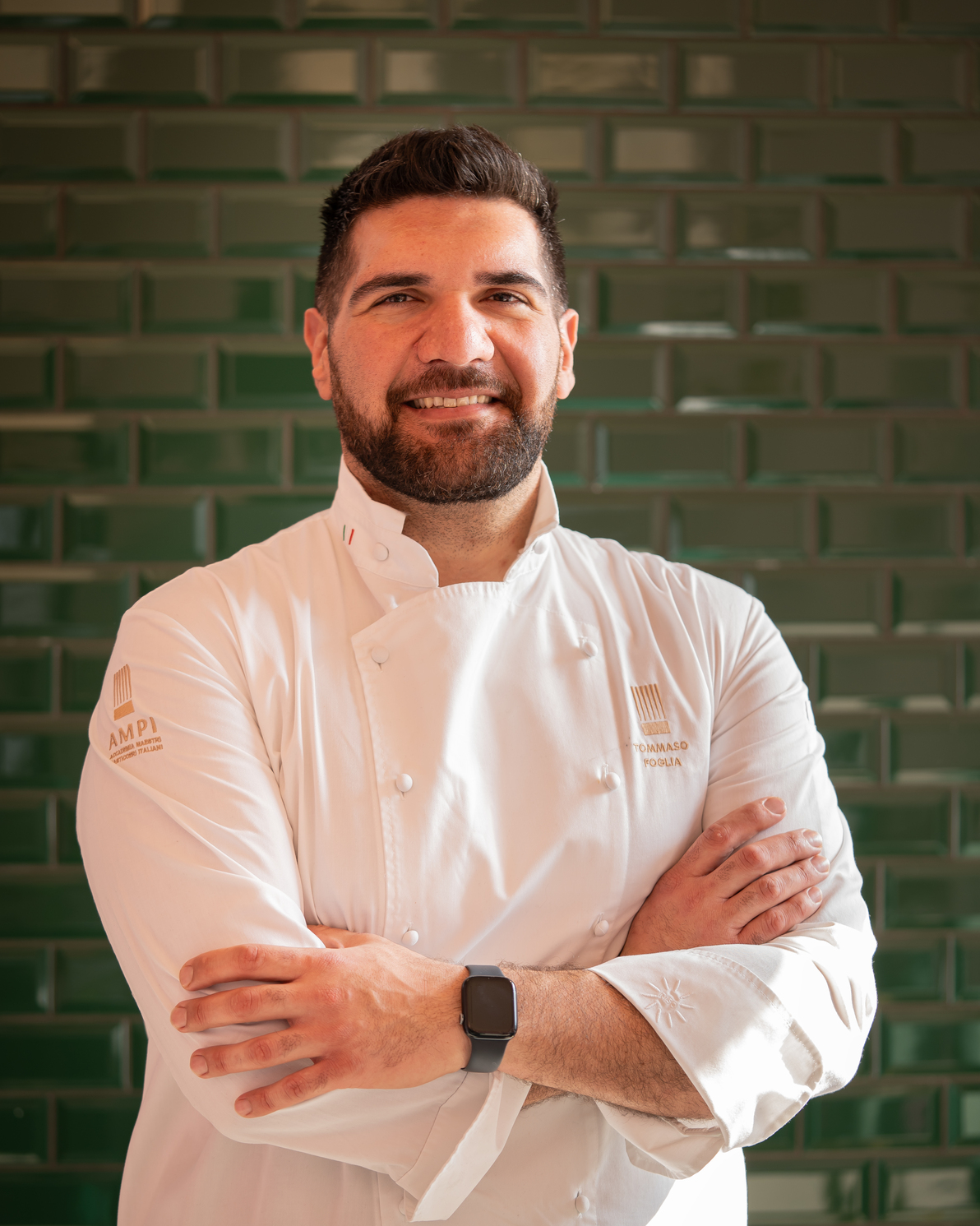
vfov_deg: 18.8
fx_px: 3700
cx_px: 488
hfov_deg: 15.1
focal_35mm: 102
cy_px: 645
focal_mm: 90
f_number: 3.2
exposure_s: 1/100
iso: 125
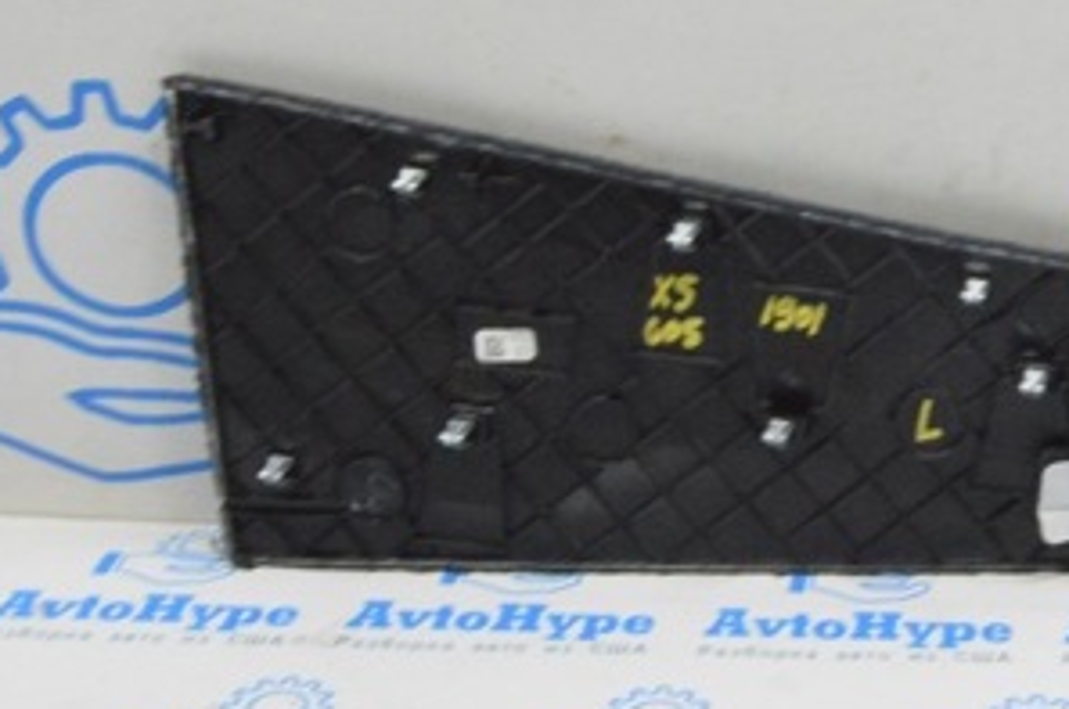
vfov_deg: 16.1
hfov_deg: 23.2
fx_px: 2490
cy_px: 139
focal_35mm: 84
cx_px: 1083
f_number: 20
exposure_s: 1/20
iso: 6400
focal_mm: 26
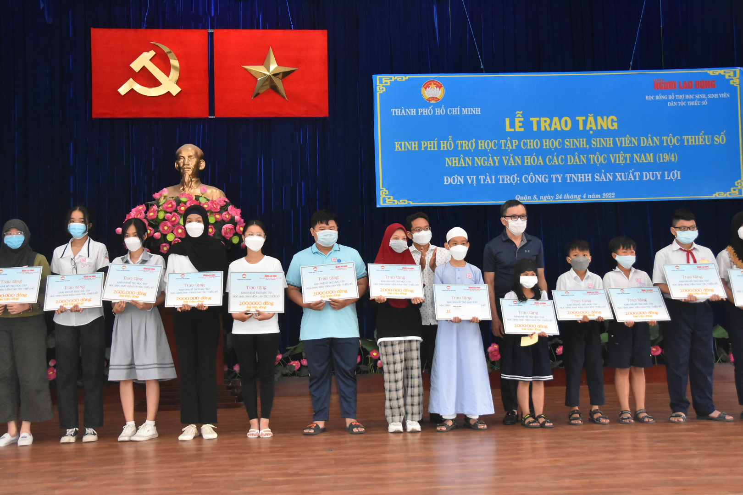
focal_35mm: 40
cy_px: 248
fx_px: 836
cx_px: 372
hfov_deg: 47.9
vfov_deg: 33.0
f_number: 4
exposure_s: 1/200
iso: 2200
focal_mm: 27
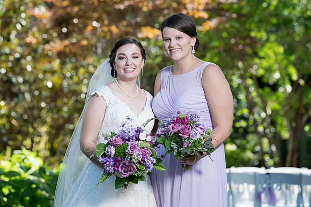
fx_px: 2099
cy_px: 82
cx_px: 139
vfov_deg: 5.7
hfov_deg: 8.5
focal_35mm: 243
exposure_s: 1/200
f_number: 5.6
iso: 160
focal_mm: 200
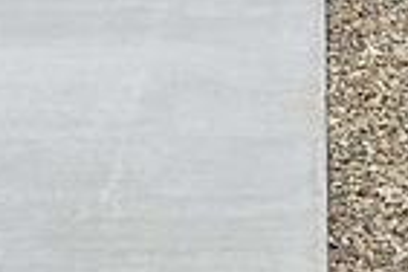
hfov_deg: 11.8
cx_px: 330
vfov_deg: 7.0
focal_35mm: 174
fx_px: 1972
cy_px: -582
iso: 80
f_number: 1.8
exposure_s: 1/3861
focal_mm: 5.4
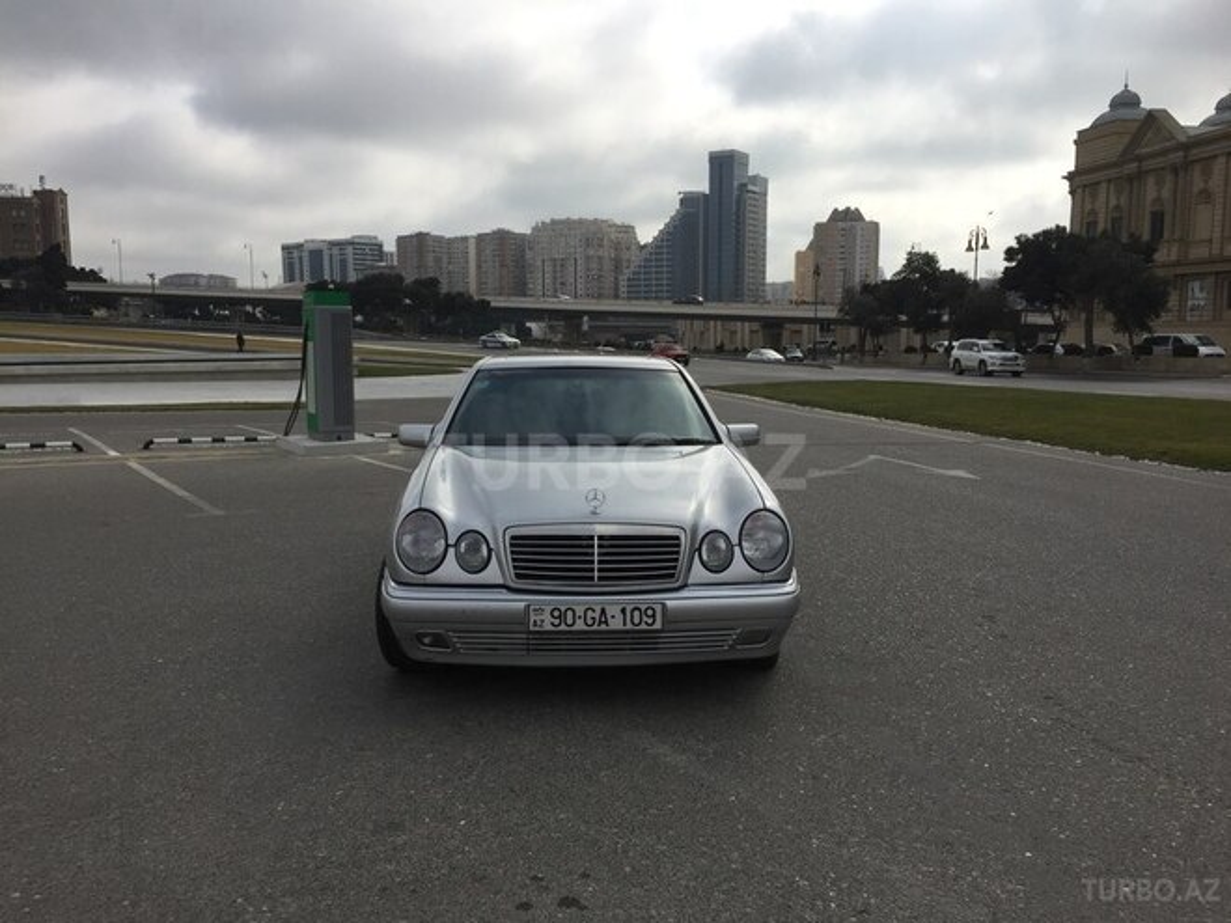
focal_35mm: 29
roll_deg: -0.6
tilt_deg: -7.0
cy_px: 462
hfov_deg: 61.7
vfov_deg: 48.2
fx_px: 1031
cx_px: 616
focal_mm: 4.15
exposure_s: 1/2639
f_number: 2.2
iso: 32
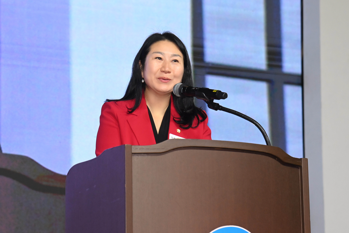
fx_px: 1163
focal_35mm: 120
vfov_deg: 11.4
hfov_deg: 17.1
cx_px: 174
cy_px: 116
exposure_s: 1/250
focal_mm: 120
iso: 3200
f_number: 6.3
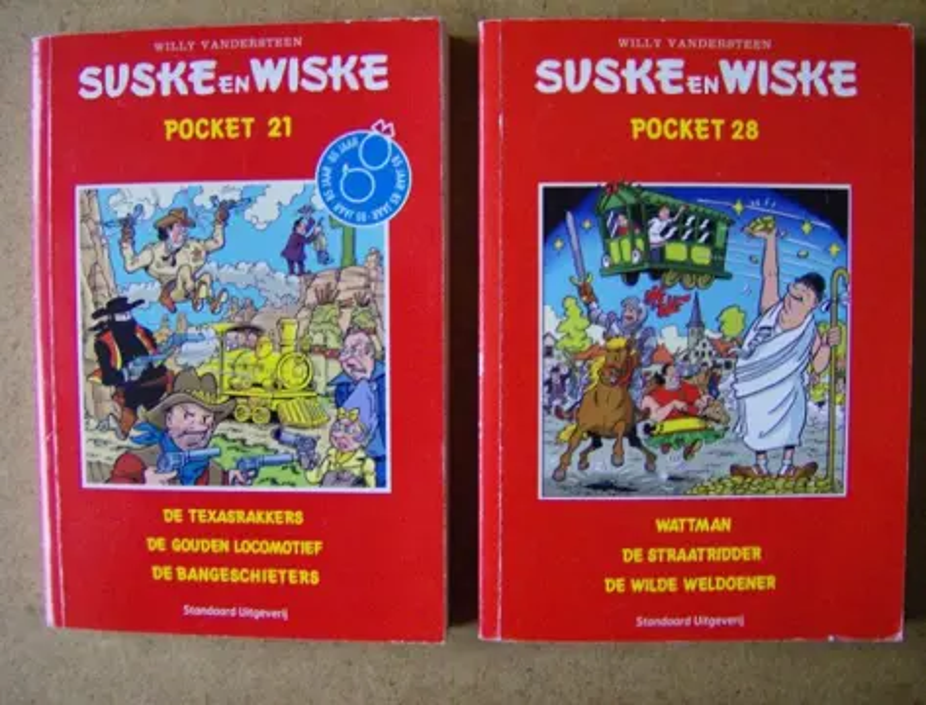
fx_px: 968
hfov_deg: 51.1
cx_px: 463
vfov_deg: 40.0
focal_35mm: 36
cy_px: 352
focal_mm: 6
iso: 200
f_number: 2.8
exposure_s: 1/34.8
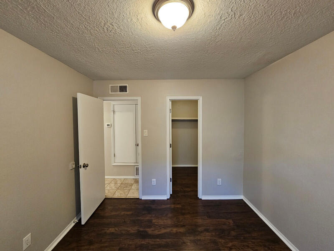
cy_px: 126
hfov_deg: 106.2
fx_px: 125
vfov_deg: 89.9
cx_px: 167
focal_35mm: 13
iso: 320
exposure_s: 1/40
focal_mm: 2.2
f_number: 2.2
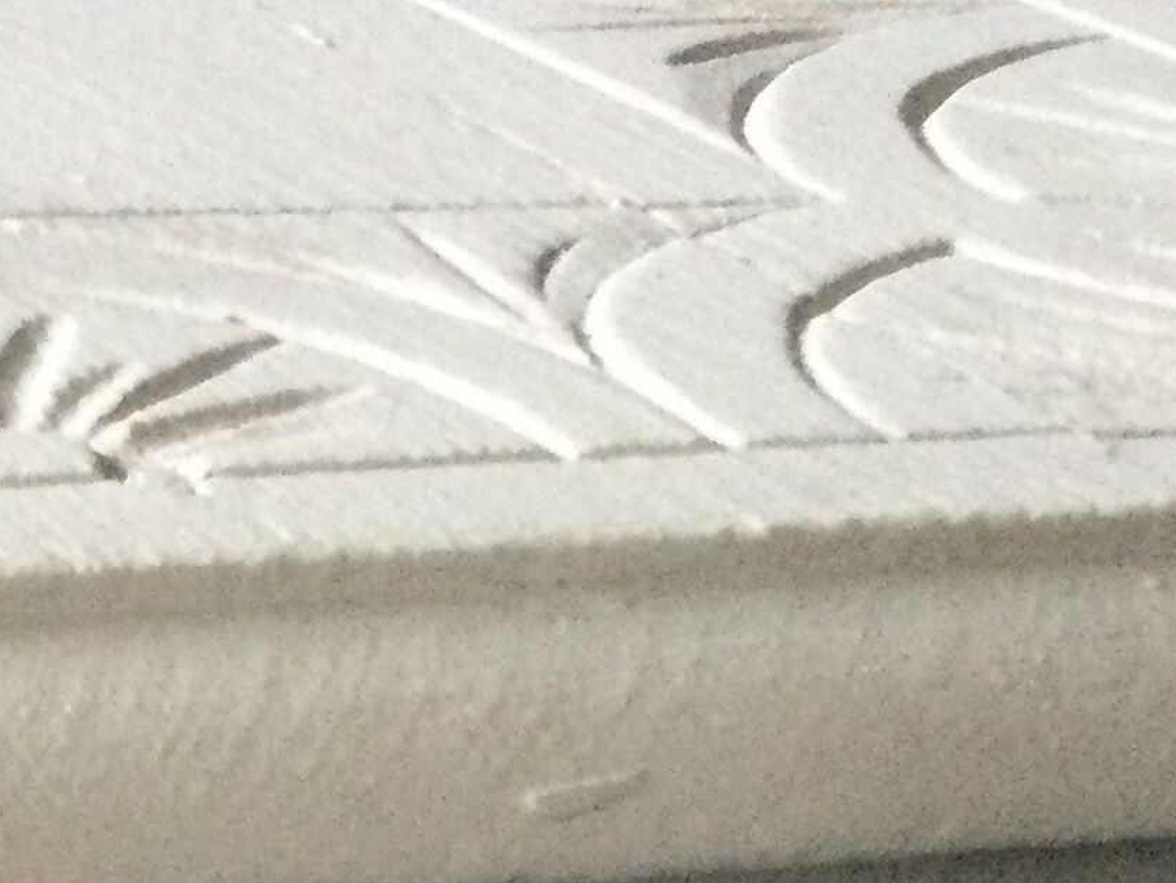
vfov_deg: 11.1
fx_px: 4145
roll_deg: -4.0
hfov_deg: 15.6
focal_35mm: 122
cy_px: 1736
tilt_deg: -33.5
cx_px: -235
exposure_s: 1/20
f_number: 2.4
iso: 200
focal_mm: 3.3
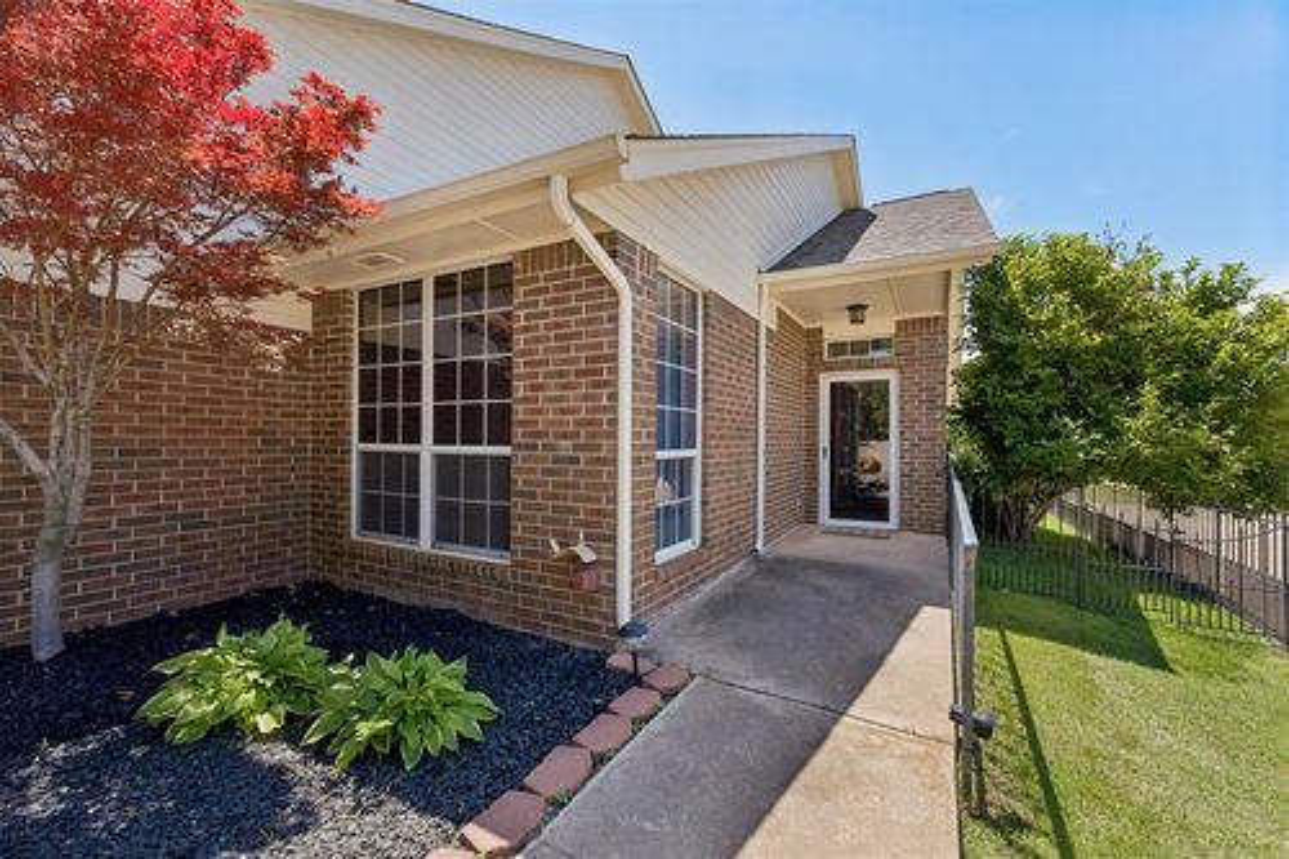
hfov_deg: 100.4
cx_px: 644
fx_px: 537
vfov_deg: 77.3
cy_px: 430
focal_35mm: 15
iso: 250
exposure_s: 1/1250
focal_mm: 10
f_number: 7.1
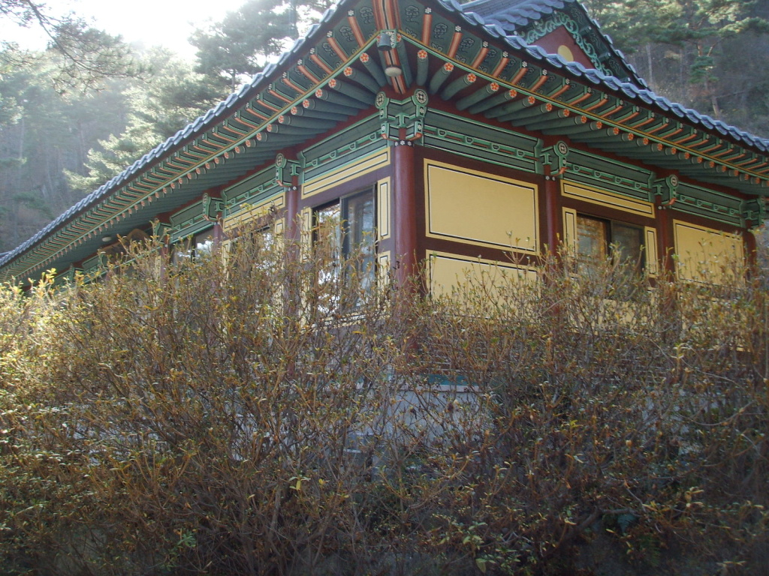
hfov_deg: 47.9
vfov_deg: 36.8
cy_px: 288
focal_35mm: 39
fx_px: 866
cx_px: 384
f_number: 3.5
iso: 83
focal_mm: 6.6
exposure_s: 1/90
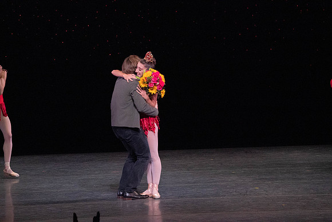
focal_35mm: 370
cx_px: 166
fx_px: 3413
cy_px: 111
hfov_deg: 5.6
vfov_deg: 3.7
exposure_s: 1/500
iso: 16000
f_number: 14
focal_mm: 370
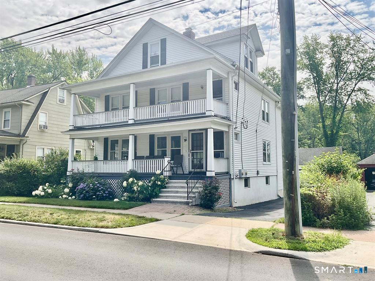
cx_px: 188
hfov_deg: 61.7
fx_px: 314
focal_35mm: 29
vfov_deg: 48.2
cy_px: 140
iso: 16
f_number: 1.8
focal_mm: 3
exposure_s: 1/1848
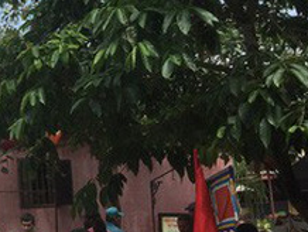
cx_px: -155
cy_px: 100
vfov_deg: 15.9
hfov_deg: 18.6
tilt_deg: +7.8
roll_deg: +0.3
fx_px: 828
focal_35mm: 93
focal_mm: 4.15
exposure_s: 1/2083
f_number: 2.2
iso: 32
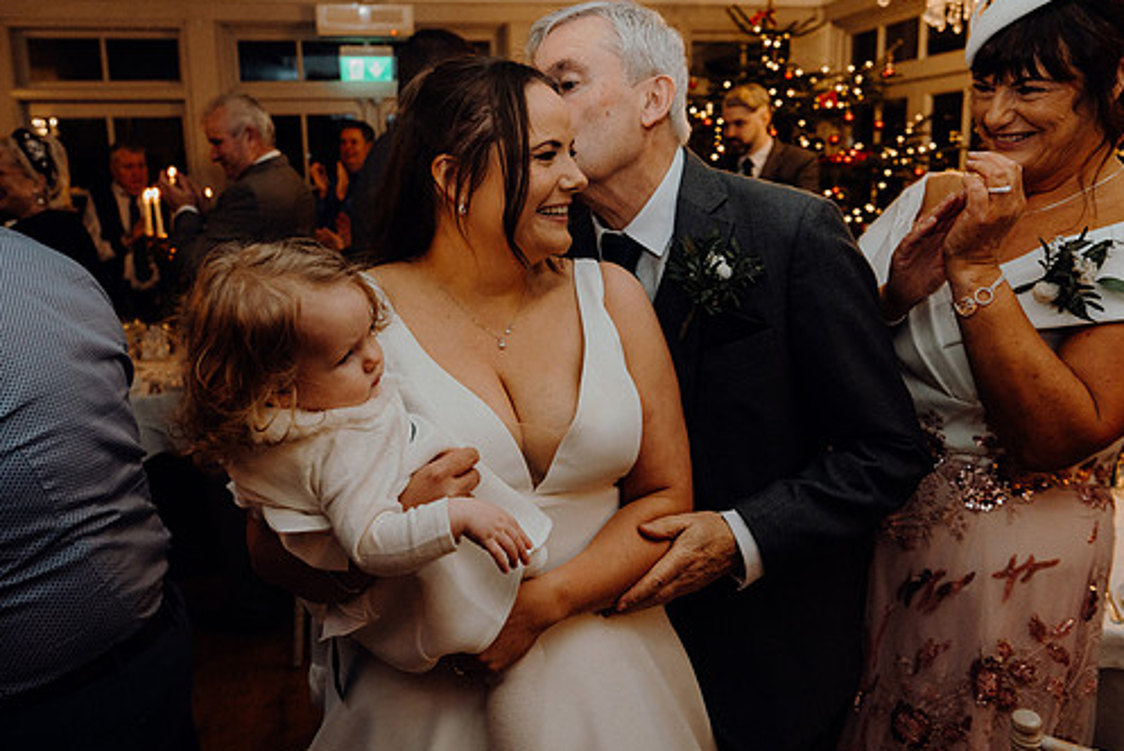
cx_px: 516
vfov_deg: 46.4
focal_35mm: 28
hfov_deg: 65.3
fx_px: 875
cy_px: 331
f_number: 3.5
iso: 2500
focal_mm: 24
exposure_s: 1/160
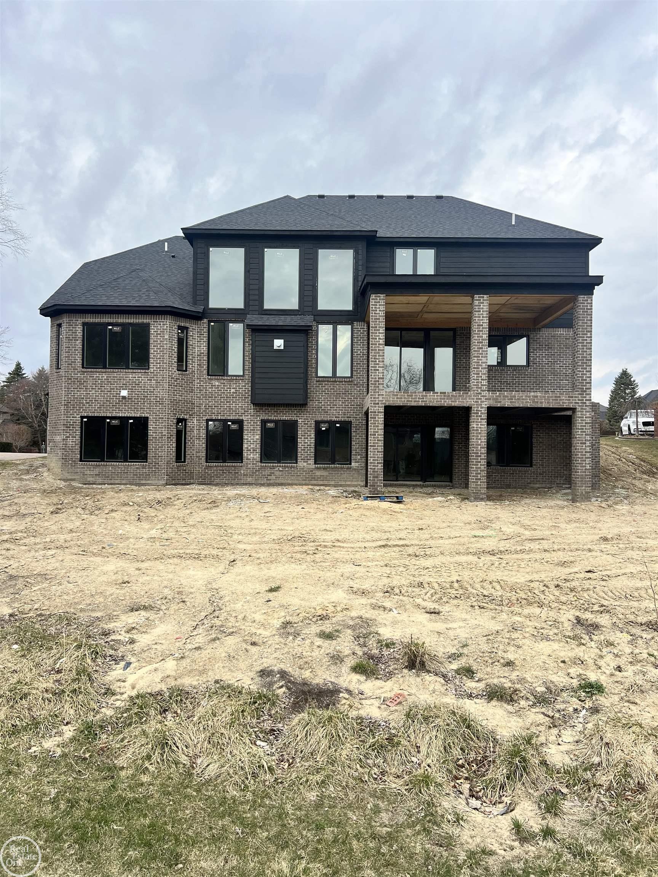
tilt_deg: +3.8
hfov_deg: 53.1
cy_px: 438
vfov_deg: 67.3
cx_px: 329
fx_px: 659
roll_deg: +0.7
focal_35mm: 26
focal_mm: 5.7
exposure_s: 1/1449
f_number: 1.5
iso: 50
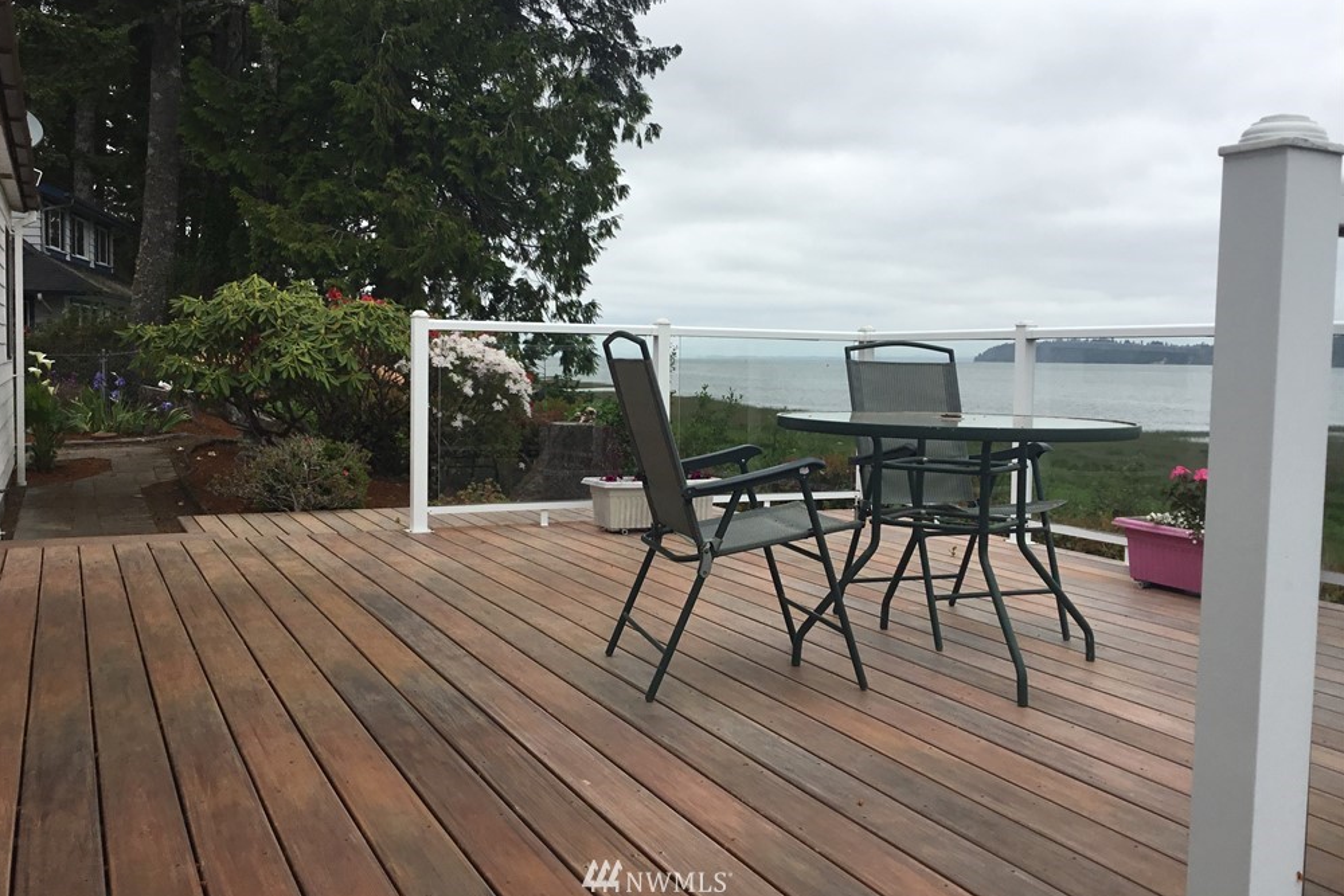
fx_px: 1232
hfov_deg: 57.2
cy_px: 411
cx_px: 657
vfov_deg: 40.0
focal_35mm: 33
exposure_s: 1/1456
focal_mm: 3.3
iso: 25
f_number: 2.4
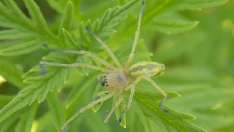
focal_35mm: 117
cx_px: 117
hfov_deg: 18.3
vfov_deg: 10.4
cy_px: 74
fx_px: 726
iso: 80
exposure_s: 1/50
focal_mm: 19.1
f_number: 4.7
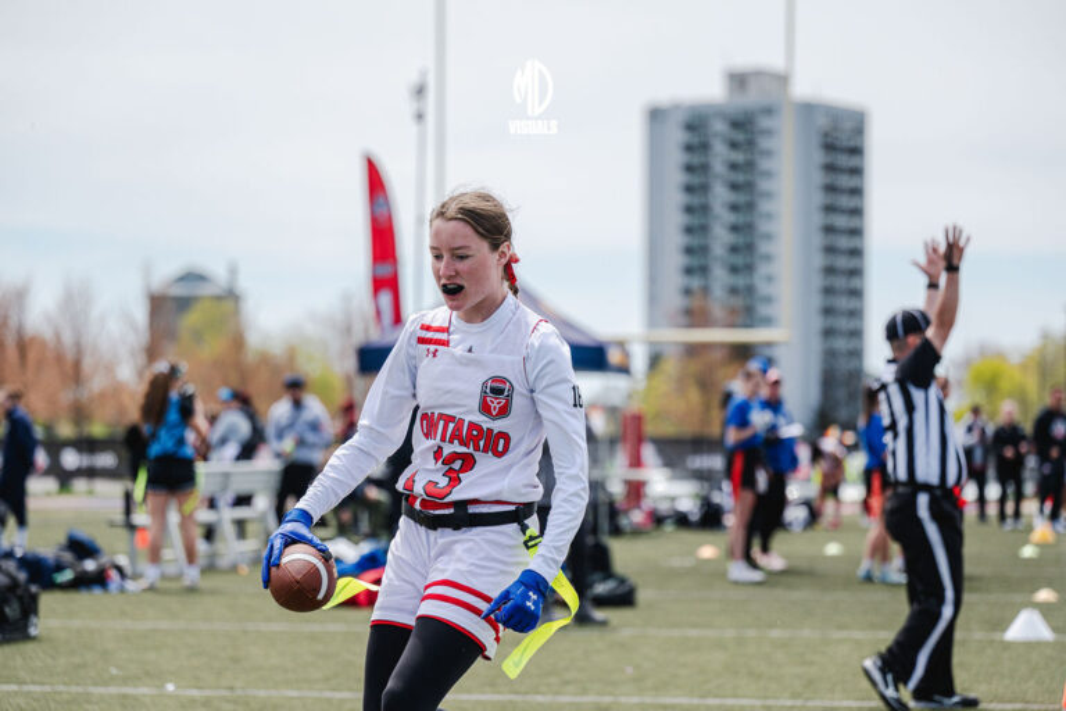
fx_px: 2991
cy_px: 356
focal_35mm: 101
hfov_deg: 20.2
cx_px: 533
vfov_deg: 13.6
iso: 220
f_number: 2.8
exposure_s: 1/4000
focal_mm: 101
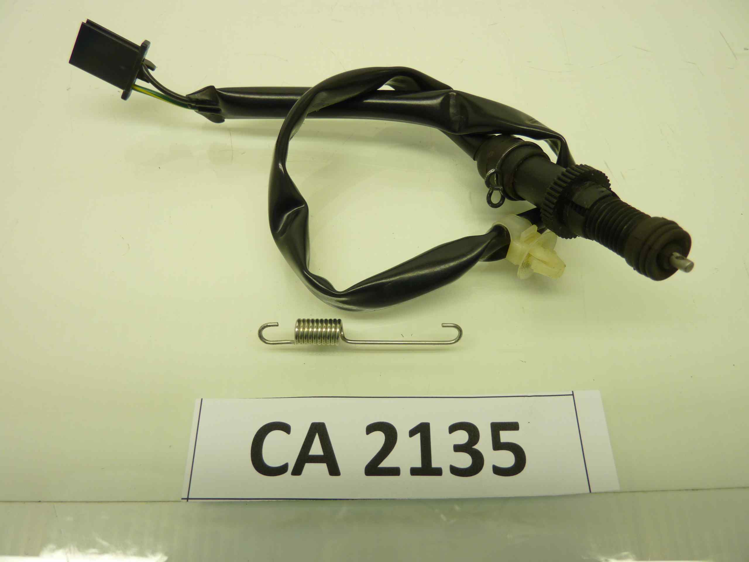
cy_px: 281
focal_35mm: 25
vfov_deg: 54.9
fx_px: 541
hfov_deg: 69.4
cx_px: 374
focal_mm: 4.1
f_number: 3.3
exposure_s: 1/30
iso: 80
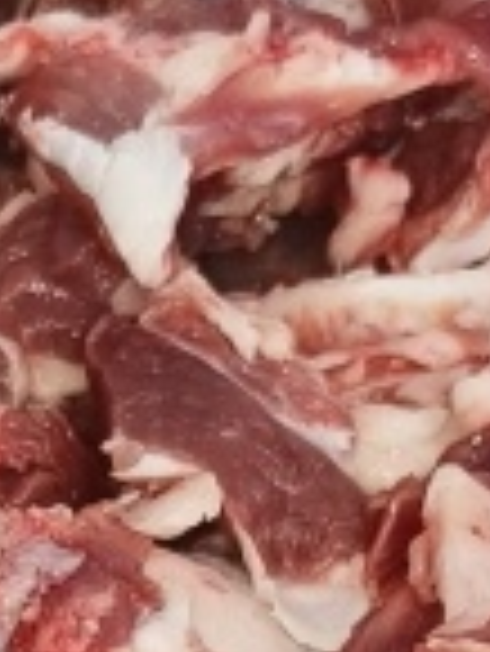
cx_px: -175
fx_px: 3185
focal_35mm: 169
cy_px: 947
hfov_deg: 8.6
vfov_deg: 11.3
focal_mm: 5.5
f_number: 1.75
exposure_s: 1/50
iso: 565
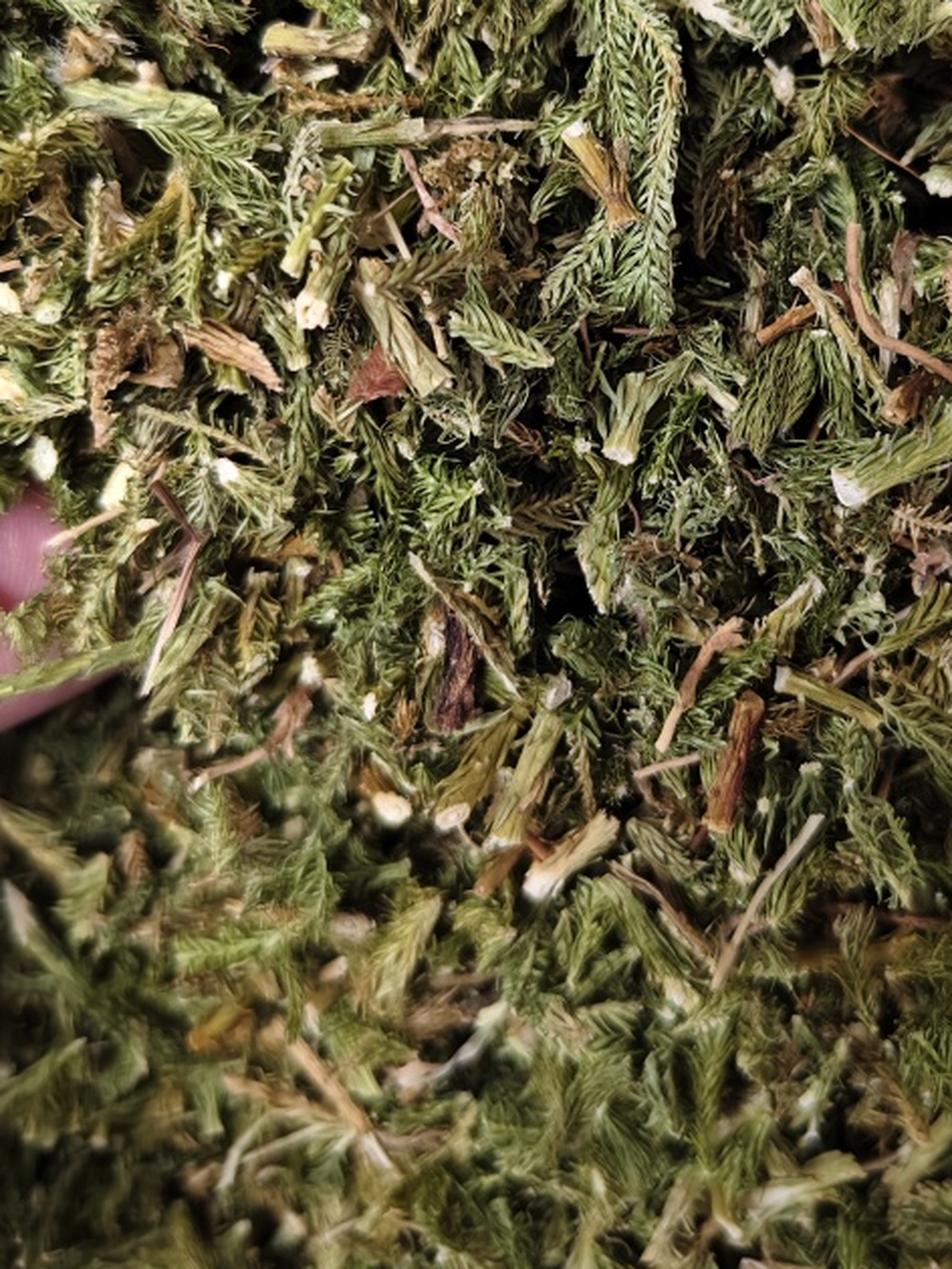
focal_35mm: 39
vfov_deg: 46.4
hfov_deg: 36.4
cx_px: 653
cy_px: 346
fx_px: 1430
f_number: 1.88
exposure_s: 1/100
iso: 649
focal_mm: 5.56
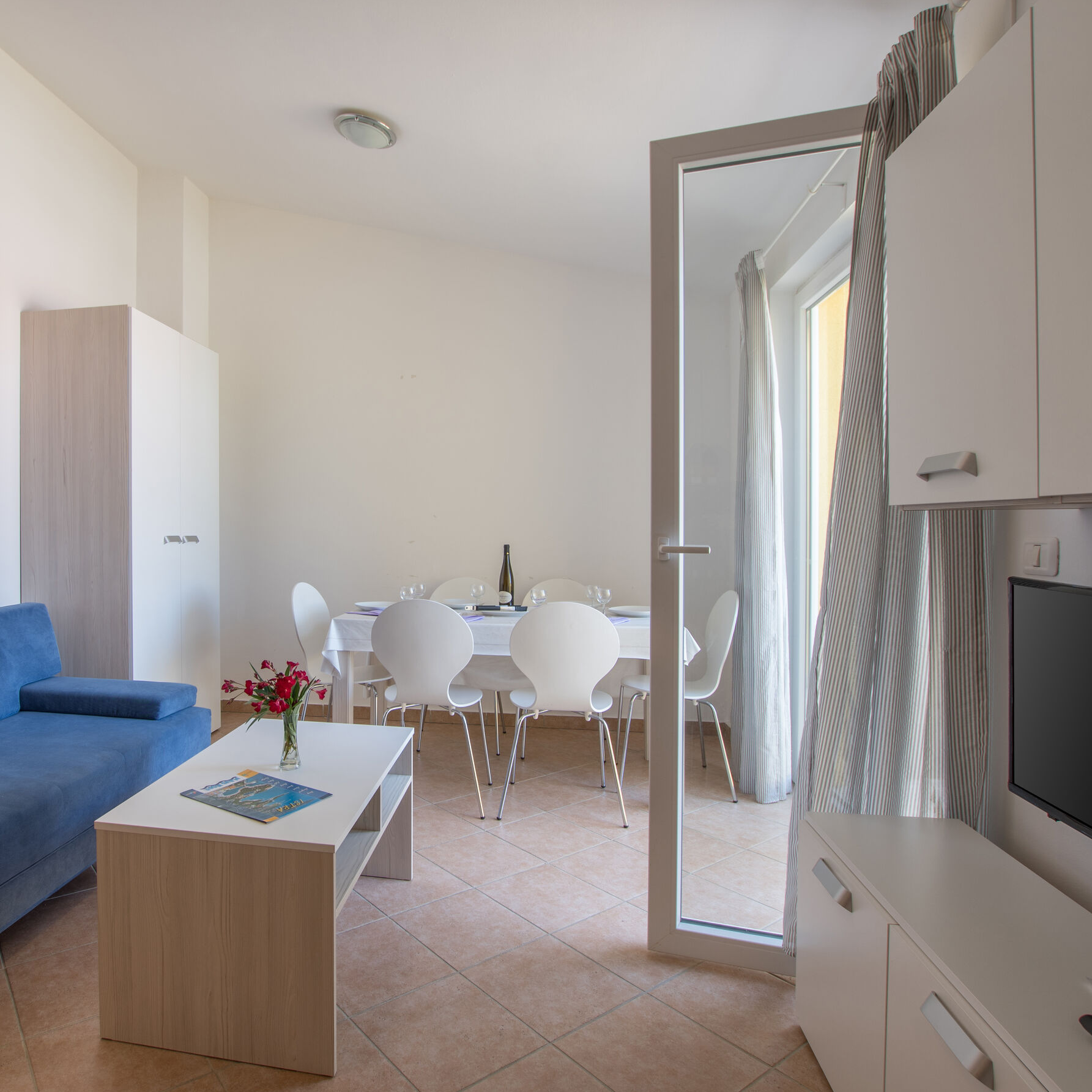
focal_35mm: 20
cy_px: 525
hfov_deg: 73.1
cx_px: 387
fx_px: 714
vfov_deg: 74.8
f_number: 5.6
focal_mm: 10
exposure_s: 1/6
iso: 100
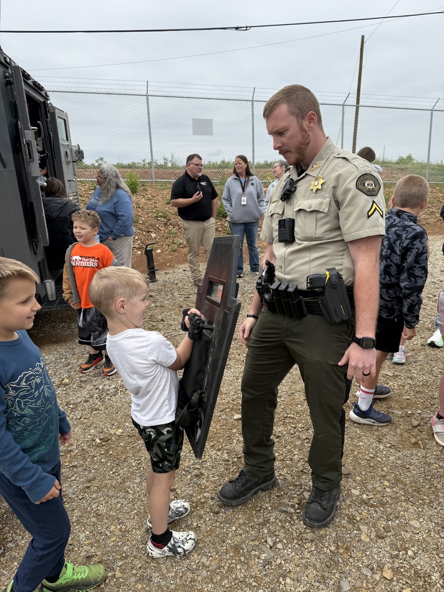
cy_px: 296
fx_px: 410
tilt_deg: -14.0
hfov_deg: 56.8
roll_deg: +1.6
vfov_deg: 71.6
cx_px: 222
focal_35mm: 24
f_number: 1.78
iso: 80
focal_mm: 6.76
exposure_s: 1/2703
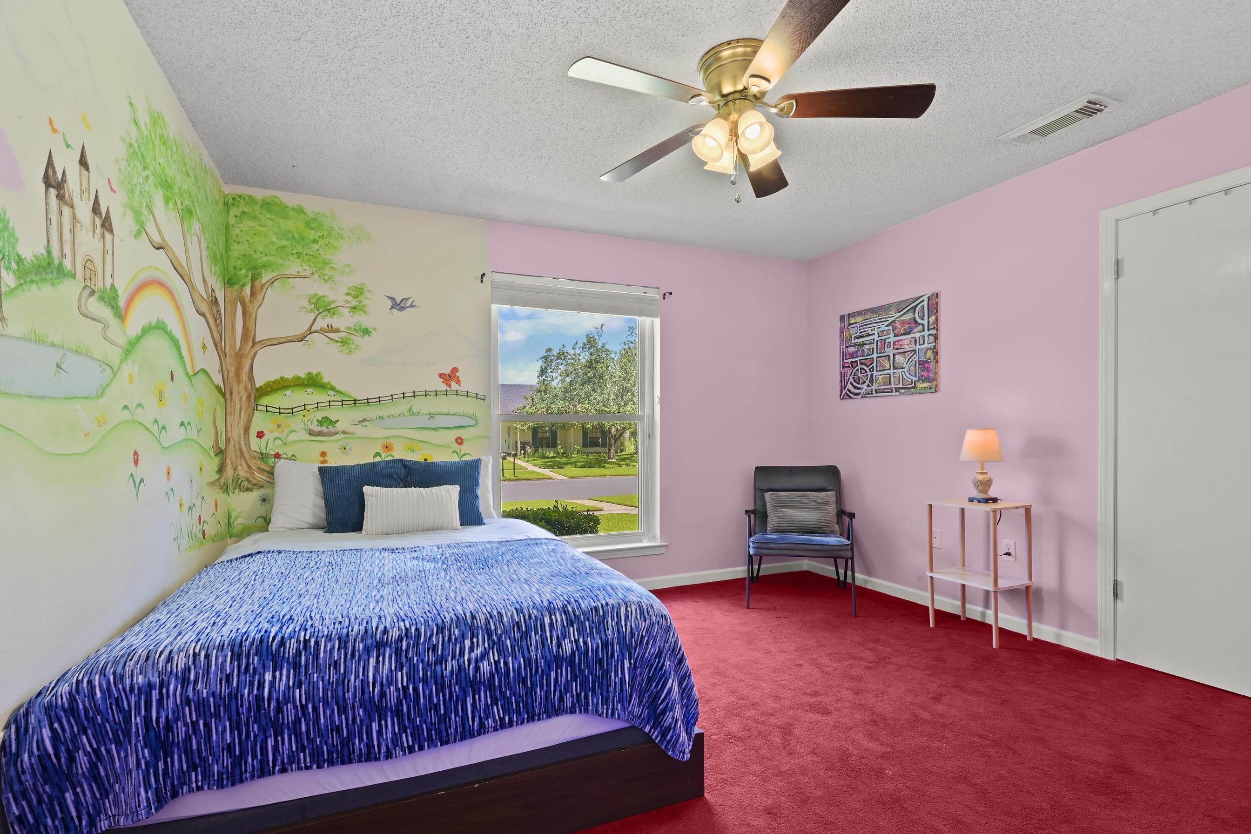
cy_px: 467
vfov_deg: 73.5
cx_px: 605
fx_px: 556
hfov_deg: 96.7
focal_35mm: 16
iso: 200
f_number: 14
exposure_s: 3
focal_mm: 14
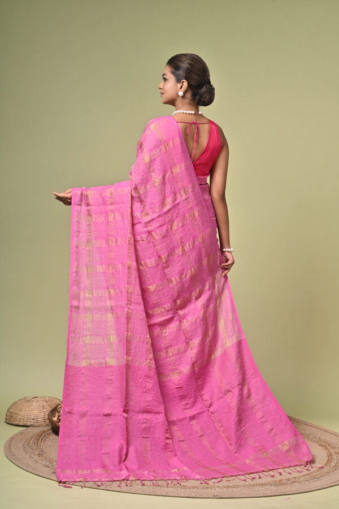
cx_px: 170
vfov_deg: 23.9
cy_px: 254
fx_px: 1201
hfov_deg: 16.1
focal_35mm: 85
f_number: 7.1
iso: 400
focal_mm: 85
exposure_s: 1/160
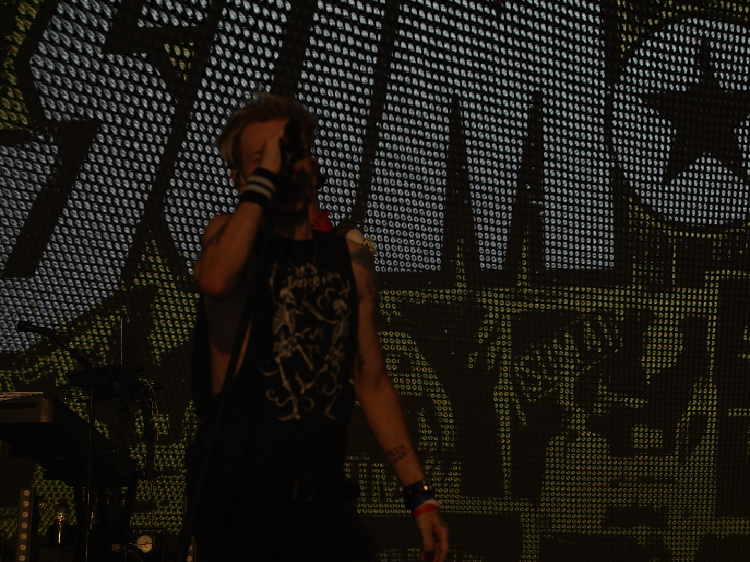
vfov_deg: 13.0
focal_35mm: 114
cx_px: 368
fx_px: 2470
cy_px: 281
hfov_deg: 17.3
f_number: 8
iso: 100
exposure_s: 1/1000
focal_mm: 105
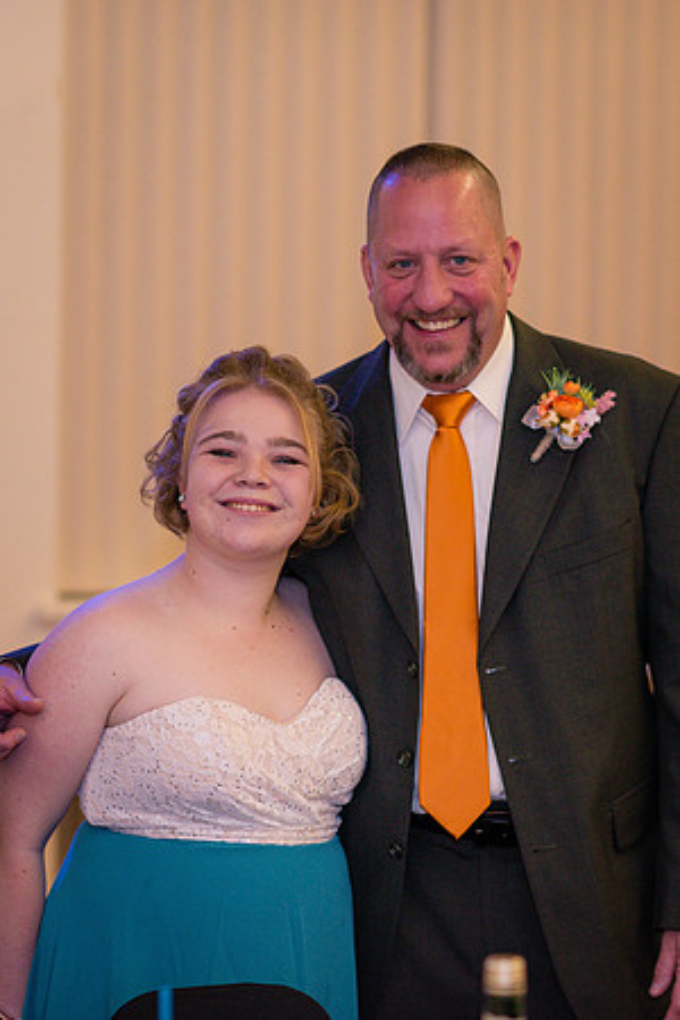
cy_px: 510
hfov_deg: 10.8
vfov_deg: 16.1
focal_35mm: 127
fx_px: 3609
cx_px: 305
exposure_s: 1/125
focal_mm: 85
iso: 640
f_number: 2.2
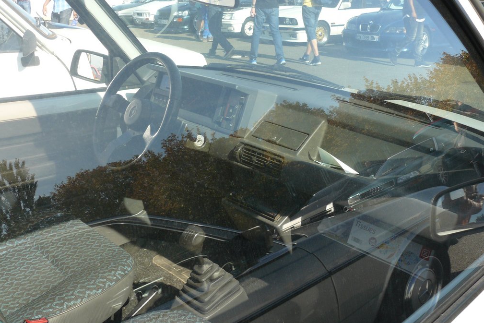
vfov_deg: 35.1
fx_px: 511
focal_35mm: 38
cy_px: 161
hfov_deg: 50.7
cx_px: 241
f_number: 5
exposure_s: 1/200
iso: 100
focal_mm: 6
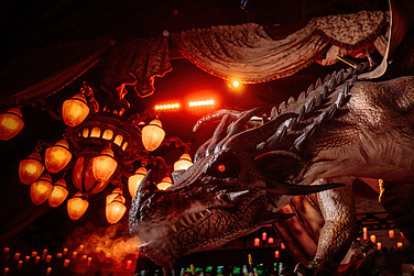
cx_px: 306
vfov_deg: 35.9
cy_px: 158
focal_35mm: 37
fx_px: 426
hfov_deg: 49.9
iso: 800
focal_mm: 24
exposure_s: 1/100
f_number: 2.8
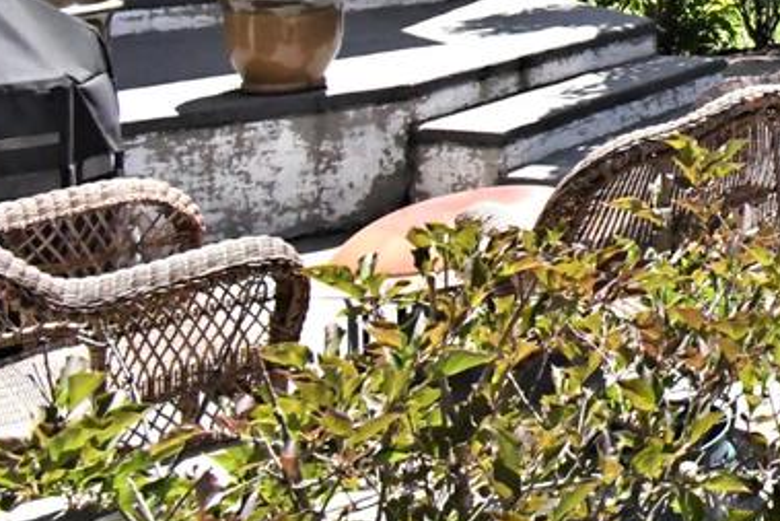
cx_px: 1387
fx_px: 1235
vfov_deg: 21.3
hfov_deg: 22.1
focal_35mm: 57
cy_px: -181
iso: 5000
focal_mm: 10
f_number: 11
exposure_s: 1/3200
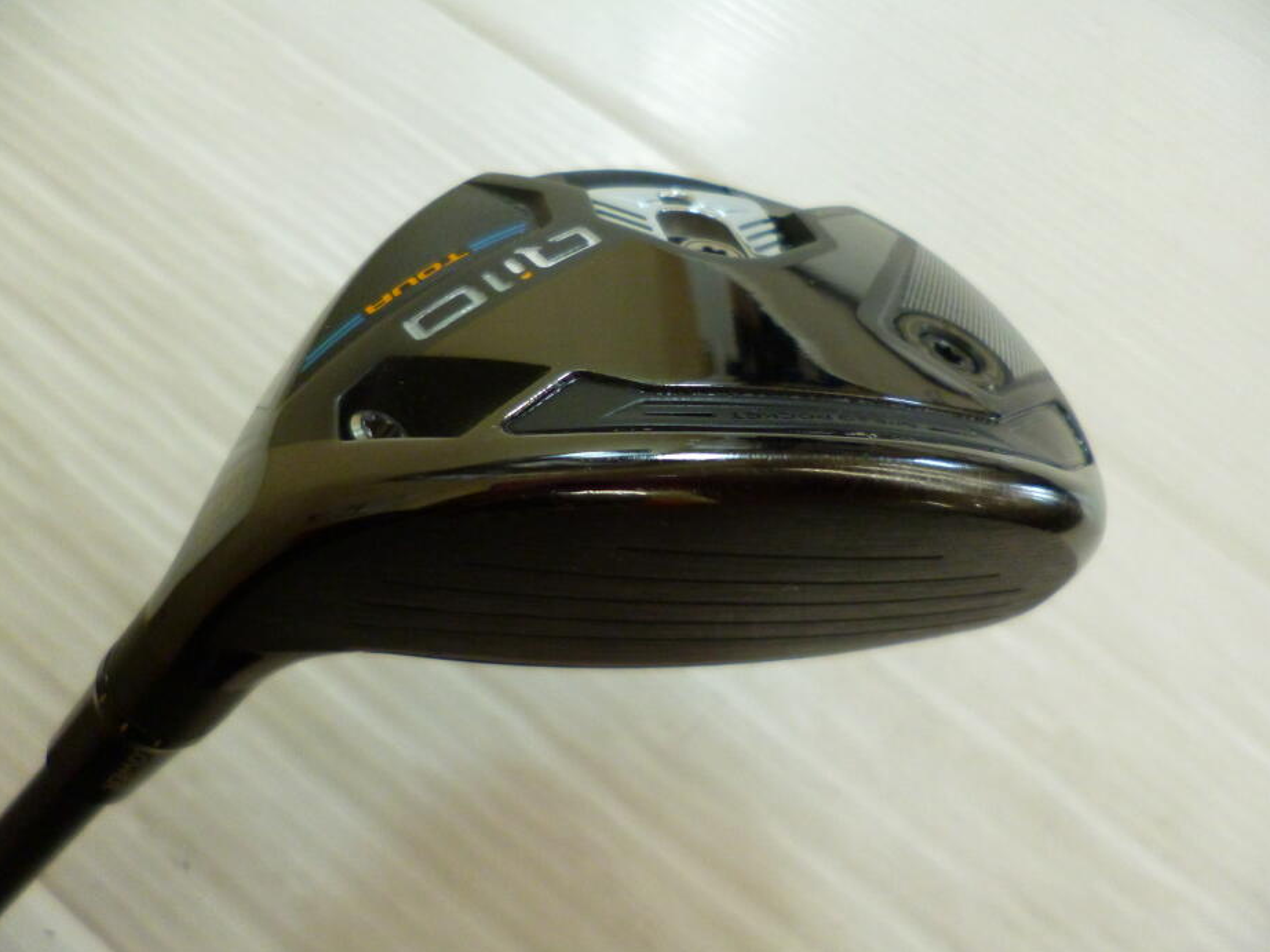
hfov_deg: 69.4
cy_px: 462
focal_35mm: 25
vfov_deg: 54.8
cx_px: 613
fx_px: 917
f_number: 2.5
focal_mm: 4.3
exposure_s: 1/250
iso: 500
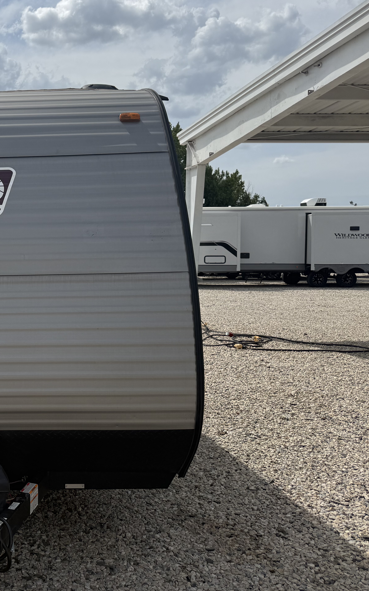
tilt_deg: -2.0
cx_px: -55
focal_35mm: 38
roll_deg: +0.4
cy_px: 271
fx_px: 611
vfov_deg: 51.5
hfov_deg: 29.6
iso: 80
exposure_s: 1/8130
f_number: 1.78
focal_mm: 6.76
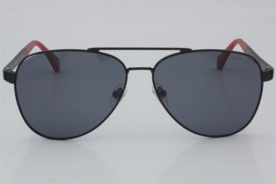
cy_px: 92
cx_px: 138
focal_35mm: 82
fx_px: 632
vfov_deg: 16.5
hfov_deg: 24.6
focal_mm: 55
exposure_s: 1/4
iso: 100
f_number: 32
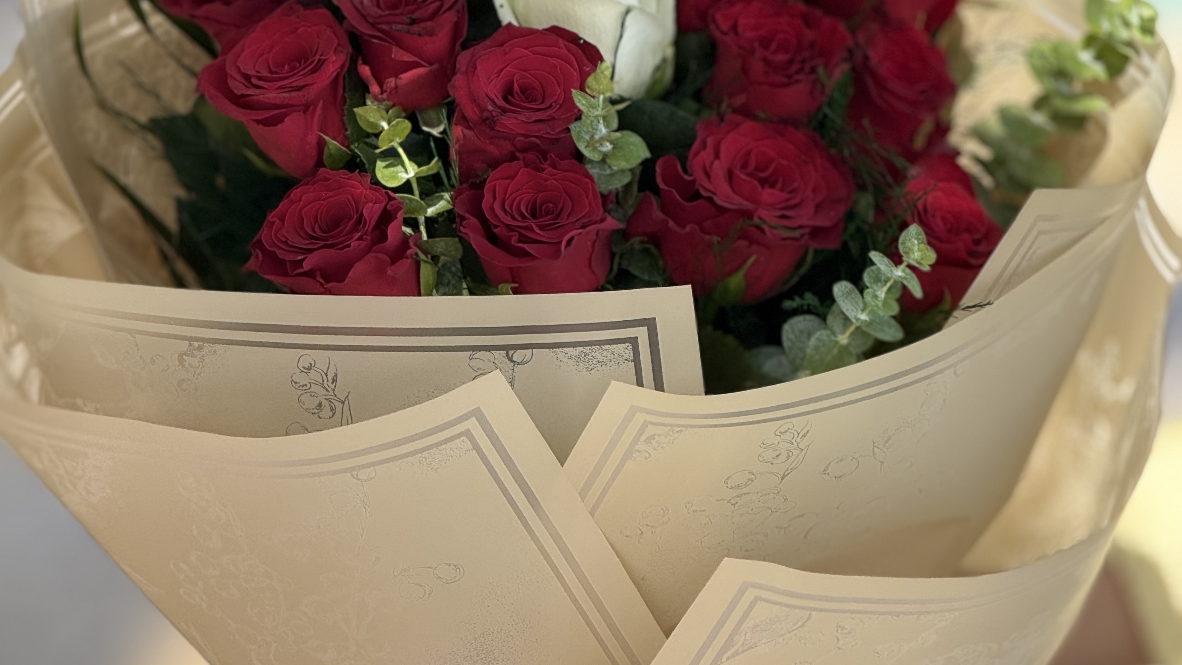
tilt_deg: -11.8
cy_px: 495
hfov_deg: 12.3
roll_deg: -4.1
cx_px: 589
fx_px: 5485
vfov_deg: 6.9
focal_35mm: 175
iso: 64
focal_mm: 15.66
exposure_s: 1/298
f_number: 2.8
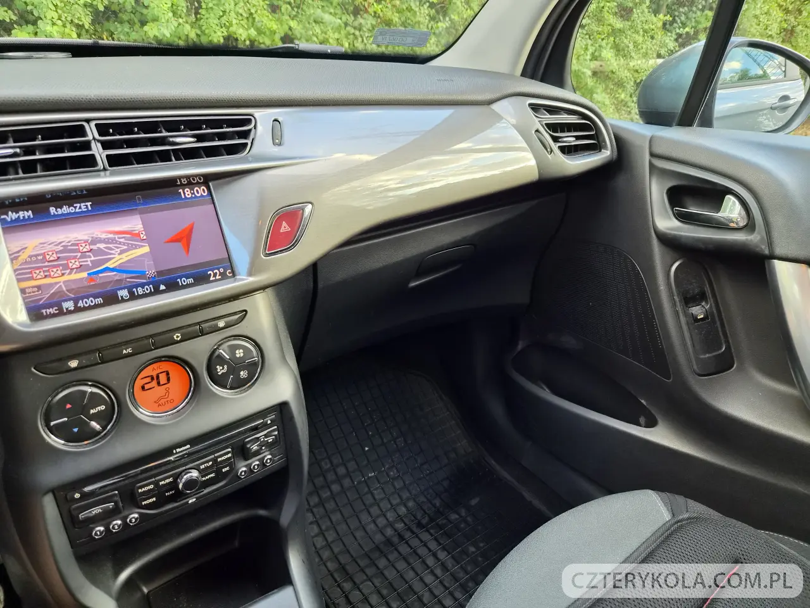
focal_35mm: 23
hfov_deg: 73.9
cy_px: 304
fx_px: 538
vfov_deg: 58.9
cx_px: 405
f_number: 1.8
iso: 200
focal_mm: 5.4
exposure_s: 1/180
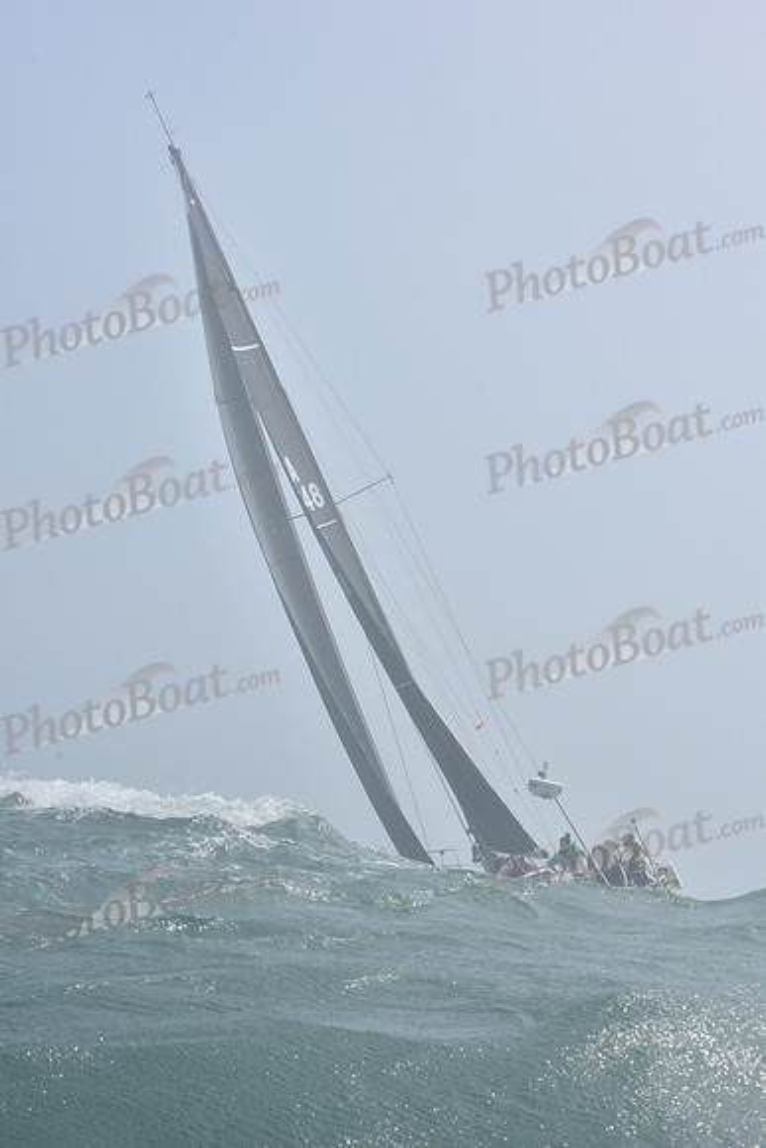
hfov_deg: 19.5
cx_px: 383
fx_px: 2233
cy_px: 574
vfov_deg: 28.8
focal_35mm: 70
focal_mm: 70
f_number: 11
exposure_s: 1/800
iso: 320
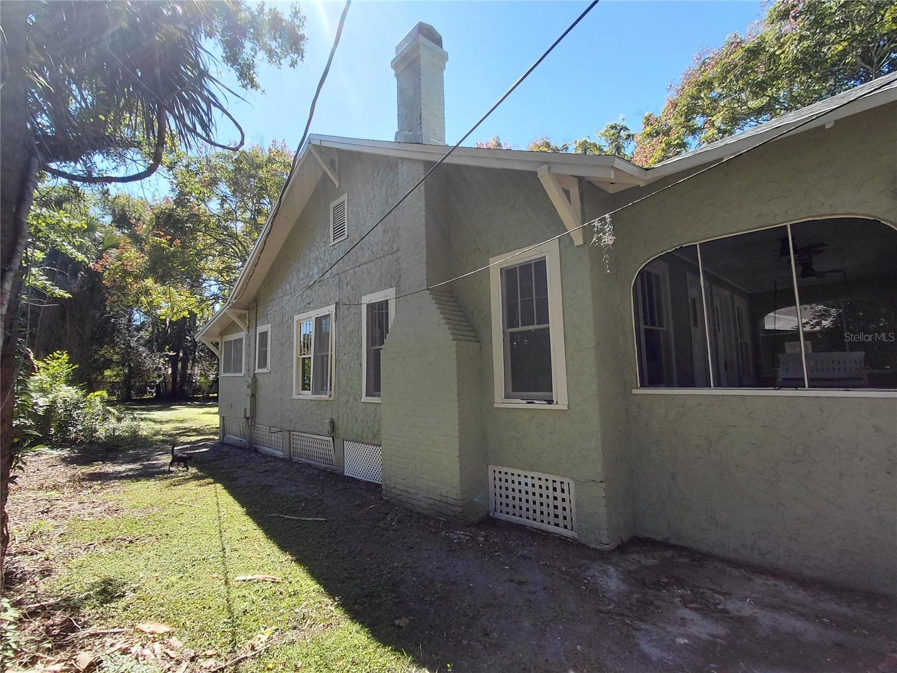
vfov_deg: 78.1
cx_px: 448
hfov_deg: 94.5
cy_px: 336
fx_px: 415
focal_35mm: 16
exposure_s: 1/438
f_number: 2.2
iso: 40
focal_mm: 1.64
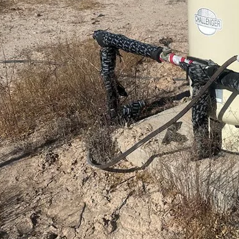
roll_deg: +0.7
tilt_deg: -16.7
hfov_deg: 28.6
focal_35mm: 57
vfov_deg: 29.6
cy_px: 64
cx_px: 225
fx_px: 445
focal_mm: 6.86
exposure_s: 1/10753
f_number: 1.78
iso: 80
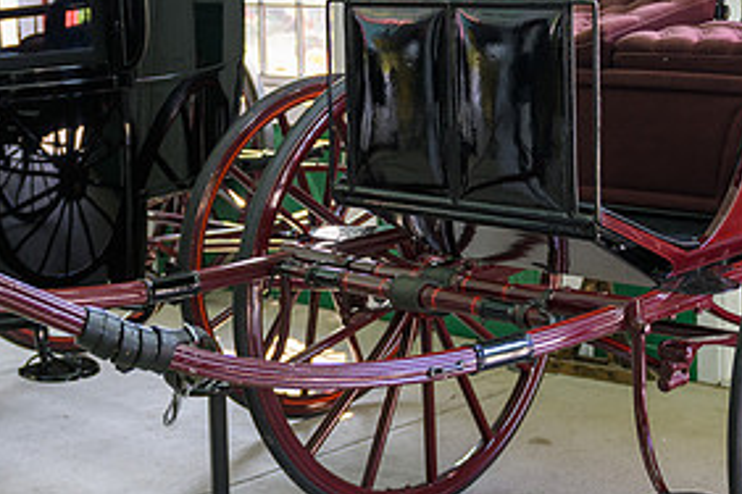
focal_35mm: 74
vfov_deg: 18.2
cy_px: 85
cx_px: 571
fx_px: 1525
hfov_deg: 26.9
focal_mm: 24
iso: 250
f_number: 2.8
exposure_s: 1/100
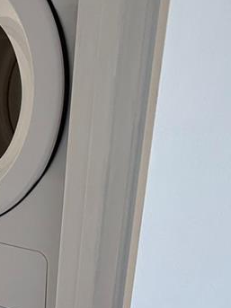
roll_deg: -2.8
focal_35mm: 49
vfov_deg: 38.2
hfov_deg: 27.3
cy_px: 219
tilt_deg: -16.6
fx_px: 436
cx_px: -19
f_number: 2.2
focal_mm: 2.22
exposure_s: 1/120
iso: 200
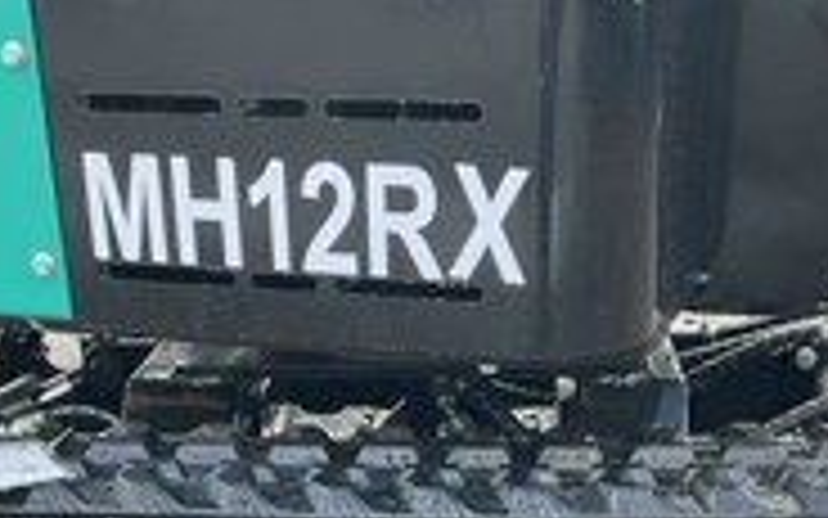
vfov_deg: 18.2
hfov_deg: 30.6
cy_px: 667
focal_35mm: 67
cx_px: 454
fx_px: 1512
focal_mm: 3
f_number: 1.8
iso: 20
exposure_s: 1/160
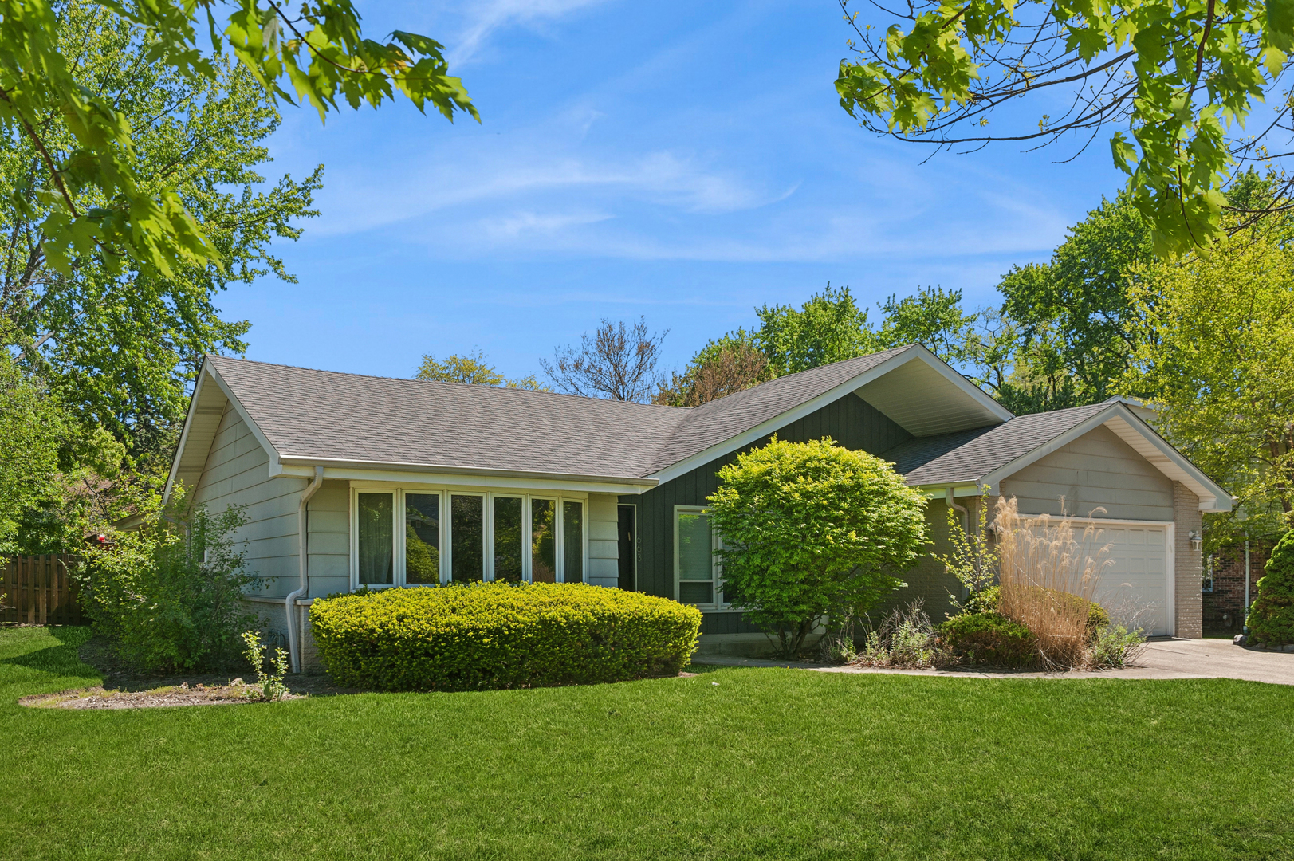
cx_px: 647
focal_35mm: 29
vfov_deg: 44.9
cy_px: 430
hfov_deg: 63.7
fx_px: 1042
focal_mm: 29
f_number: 8
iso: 400
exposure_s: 1/400
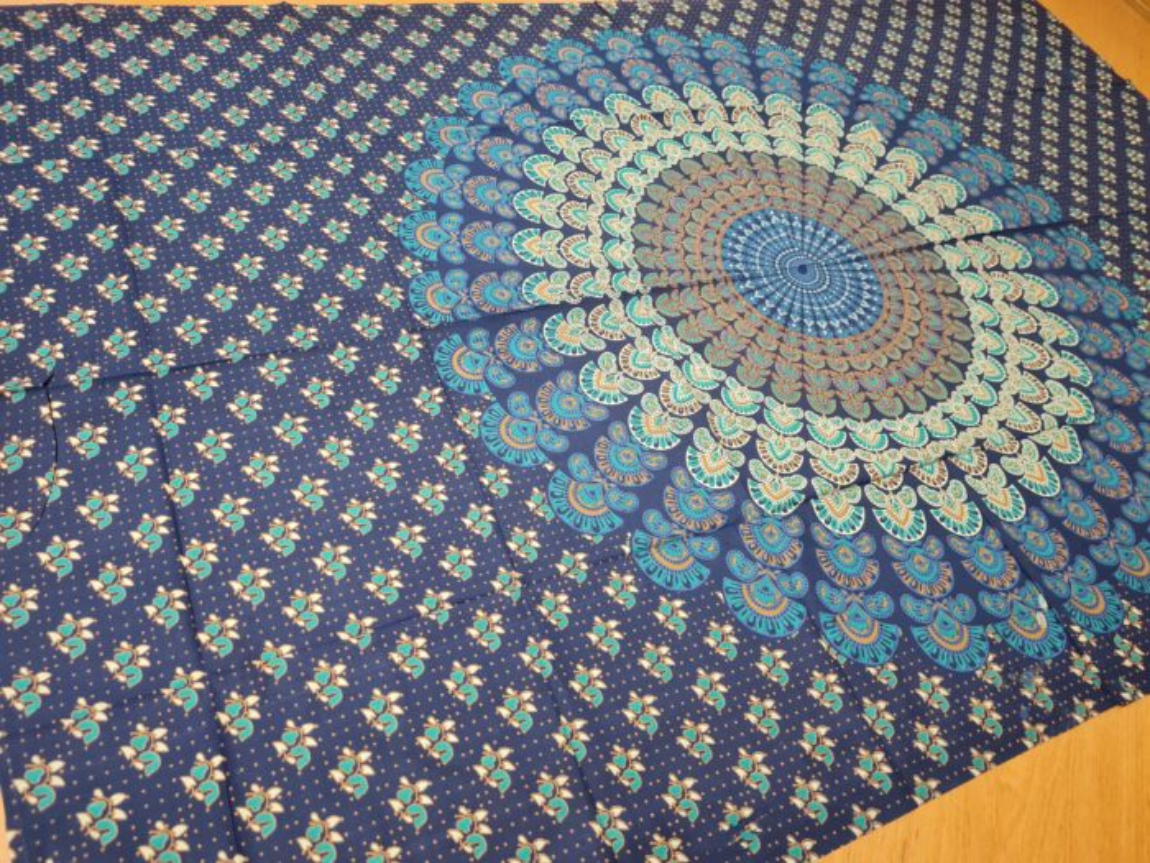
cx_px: 575
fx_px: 864
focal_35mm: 26
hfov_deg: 67.3
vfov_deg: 53.1
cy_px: 432
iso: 640
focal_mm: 5.4
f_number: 1.8
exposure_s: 1/40
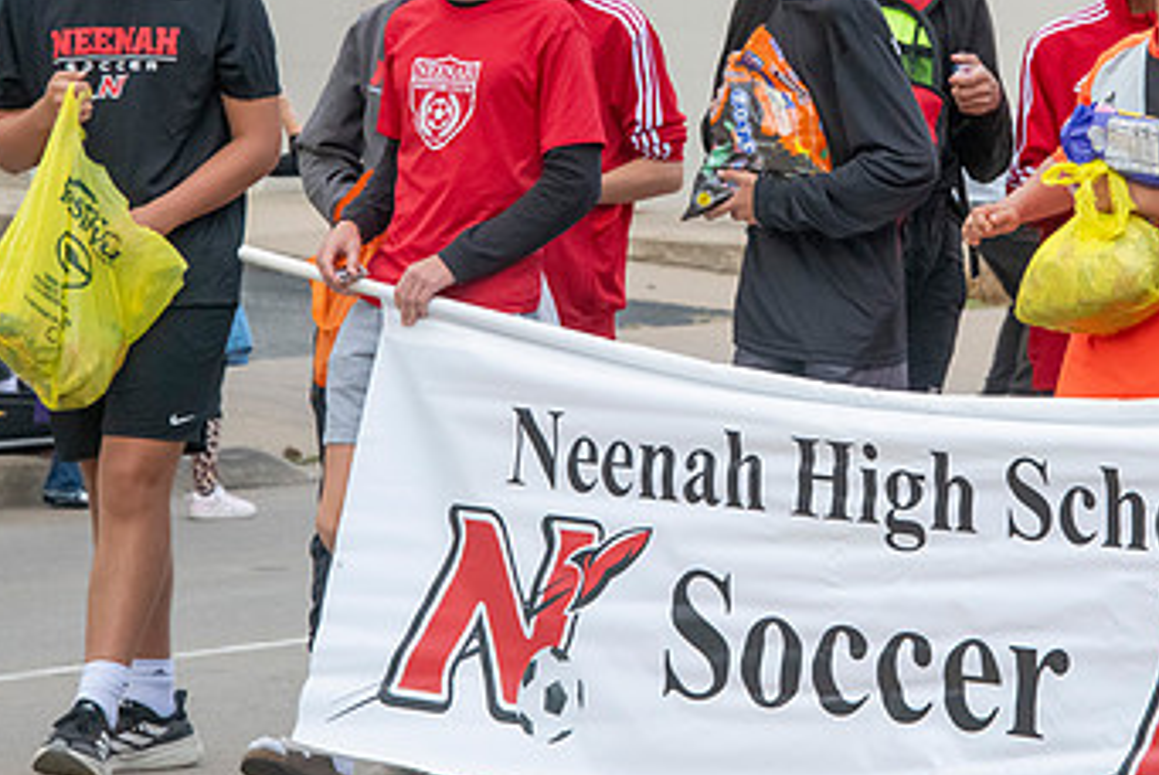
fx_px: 10407
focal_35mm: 323
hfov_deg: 6.4
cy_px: 168
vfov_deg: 4.3
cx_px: 853
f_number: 11
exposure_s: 1/400
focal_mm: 190
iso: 3200
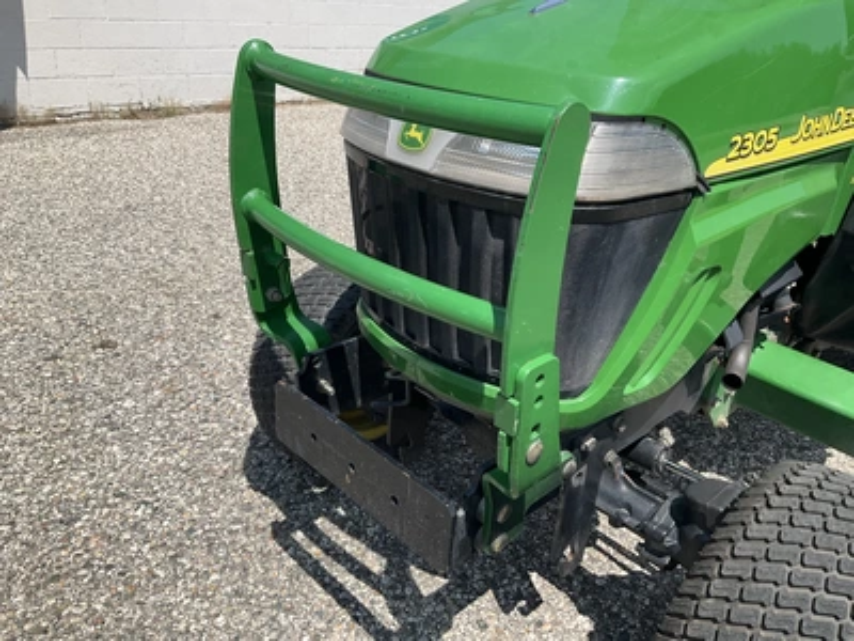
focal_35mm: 29
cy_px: 320
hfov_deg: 61.7
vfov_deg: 48.2
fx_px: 715
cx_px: 427
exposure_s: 1/1730
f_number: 1.8
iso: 25
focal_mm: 3
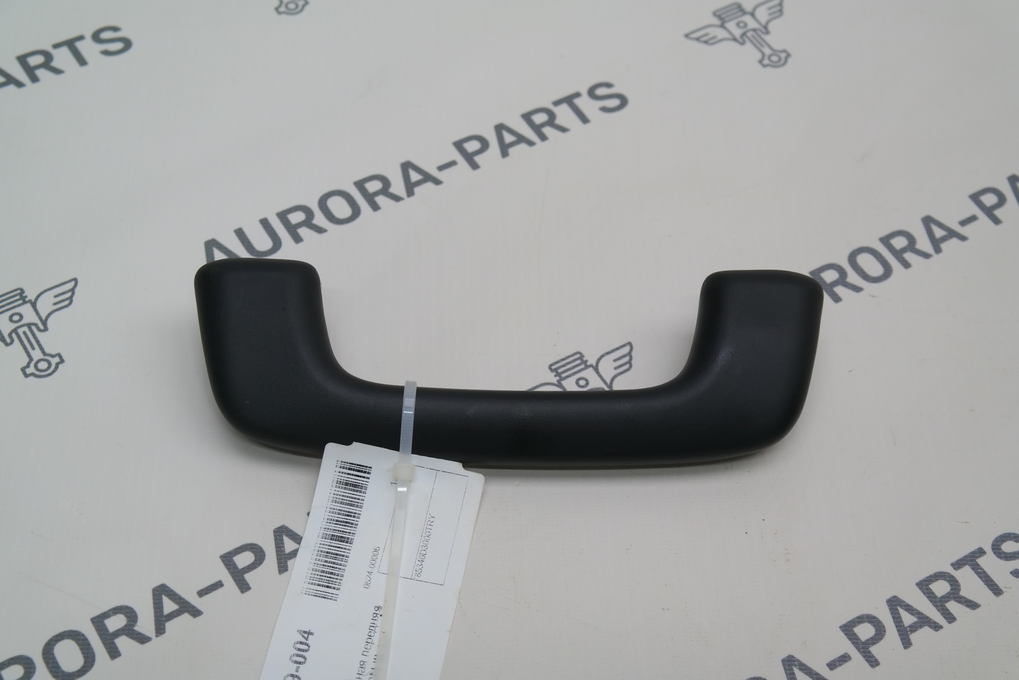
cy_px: 340
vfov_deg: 22.3
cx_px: 510
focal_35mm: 61
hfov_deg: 32.9
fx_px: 1727
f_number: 5.6
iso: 200
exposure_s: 1/60
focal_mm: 40
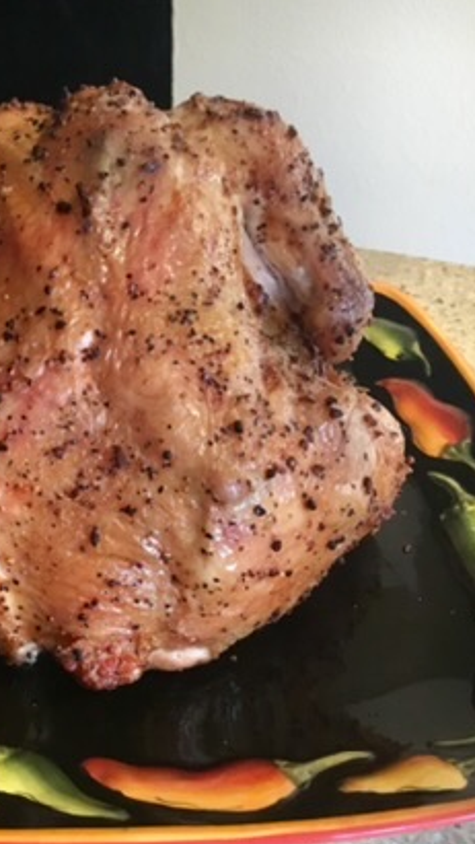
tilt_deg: -41.9
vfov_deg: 53.7
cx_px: 113
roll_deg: +3.0
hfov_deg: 31.4
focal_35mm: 37
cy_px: 492
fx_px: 827
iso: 320
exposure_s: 1/15
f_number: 2.2
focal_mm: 4.15
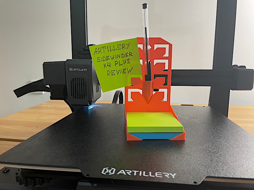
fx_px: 191
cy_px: 95
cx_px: 127
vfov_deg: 53.1
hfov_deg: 67.3
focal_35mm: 26
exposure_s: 1/50
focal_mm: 4.2
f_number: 1.6
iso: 100
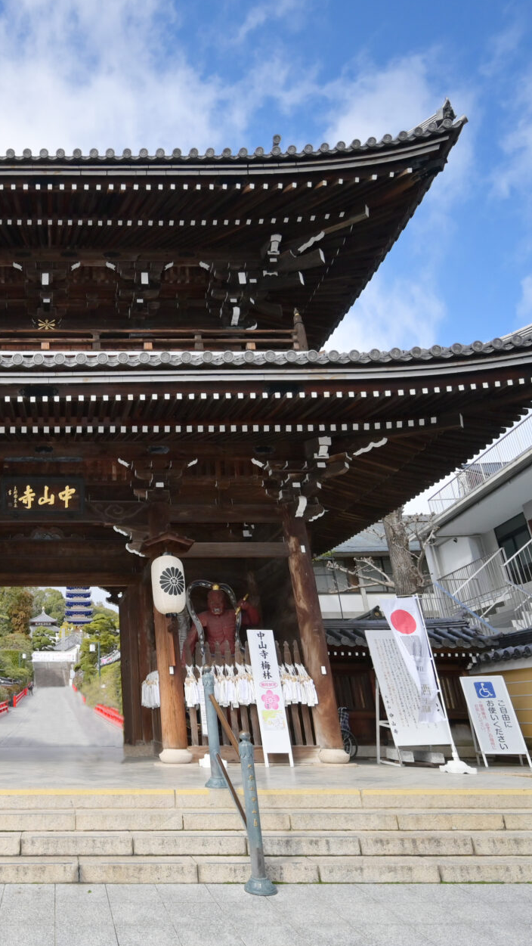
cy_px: 462
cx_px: 59
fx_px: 602
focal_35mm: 24
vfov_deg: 76.3
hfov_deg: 43.8
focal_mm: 14
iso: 800
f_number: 4
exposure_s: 1/8000
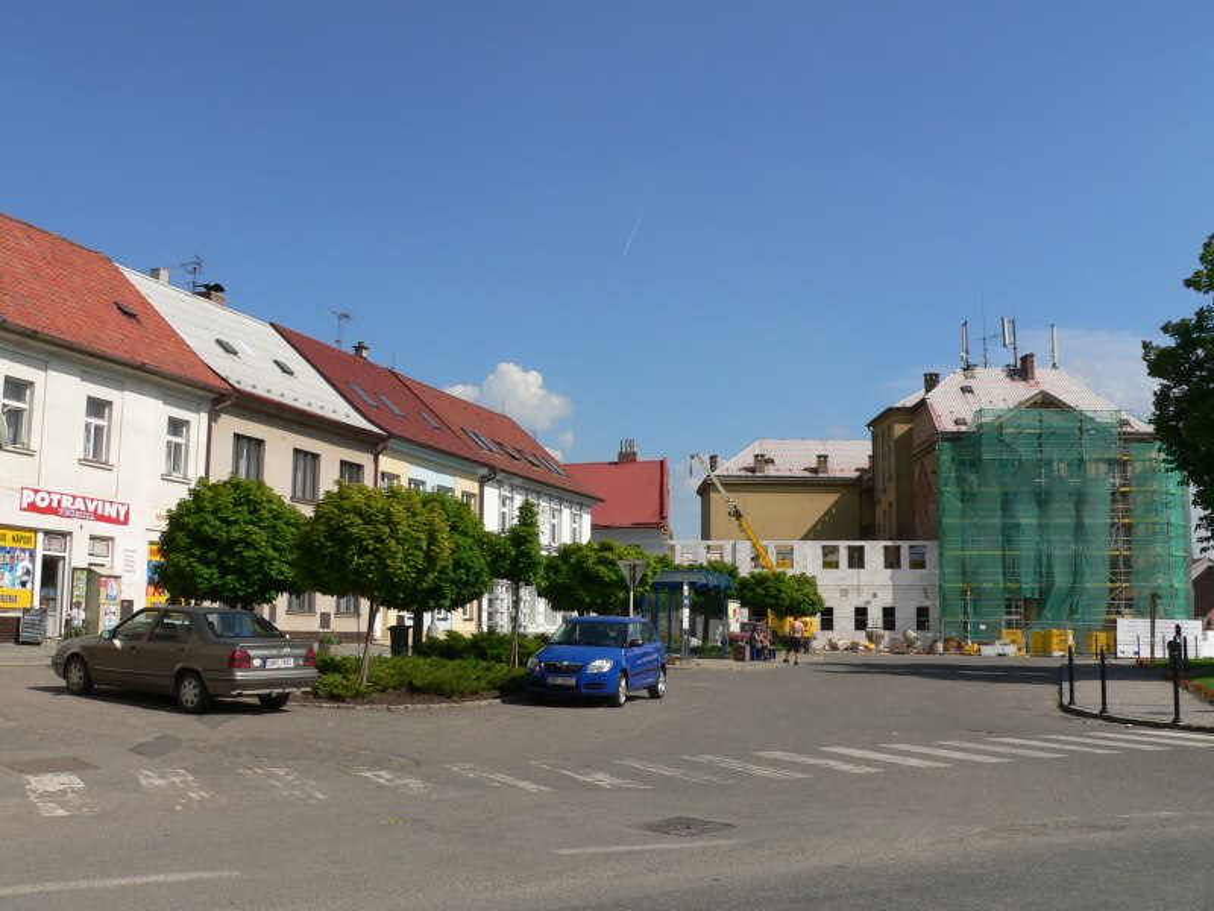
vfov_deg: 39.7
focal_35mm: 36
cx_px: 607
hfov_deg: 51.4
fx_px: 1263
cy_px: 456
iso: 80
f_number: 5.6
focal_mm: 6
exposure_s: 1/500
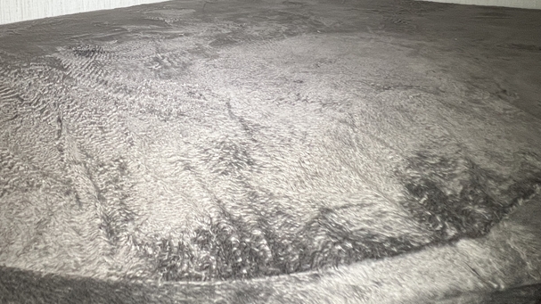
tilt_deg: -11.4
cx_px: 176
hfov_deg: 66.0
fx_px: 402
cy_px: 12
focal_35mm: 28
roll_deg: +0.9
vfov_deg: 37.8
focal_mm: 1.57
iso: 80
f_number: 1.8
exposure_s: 1/99
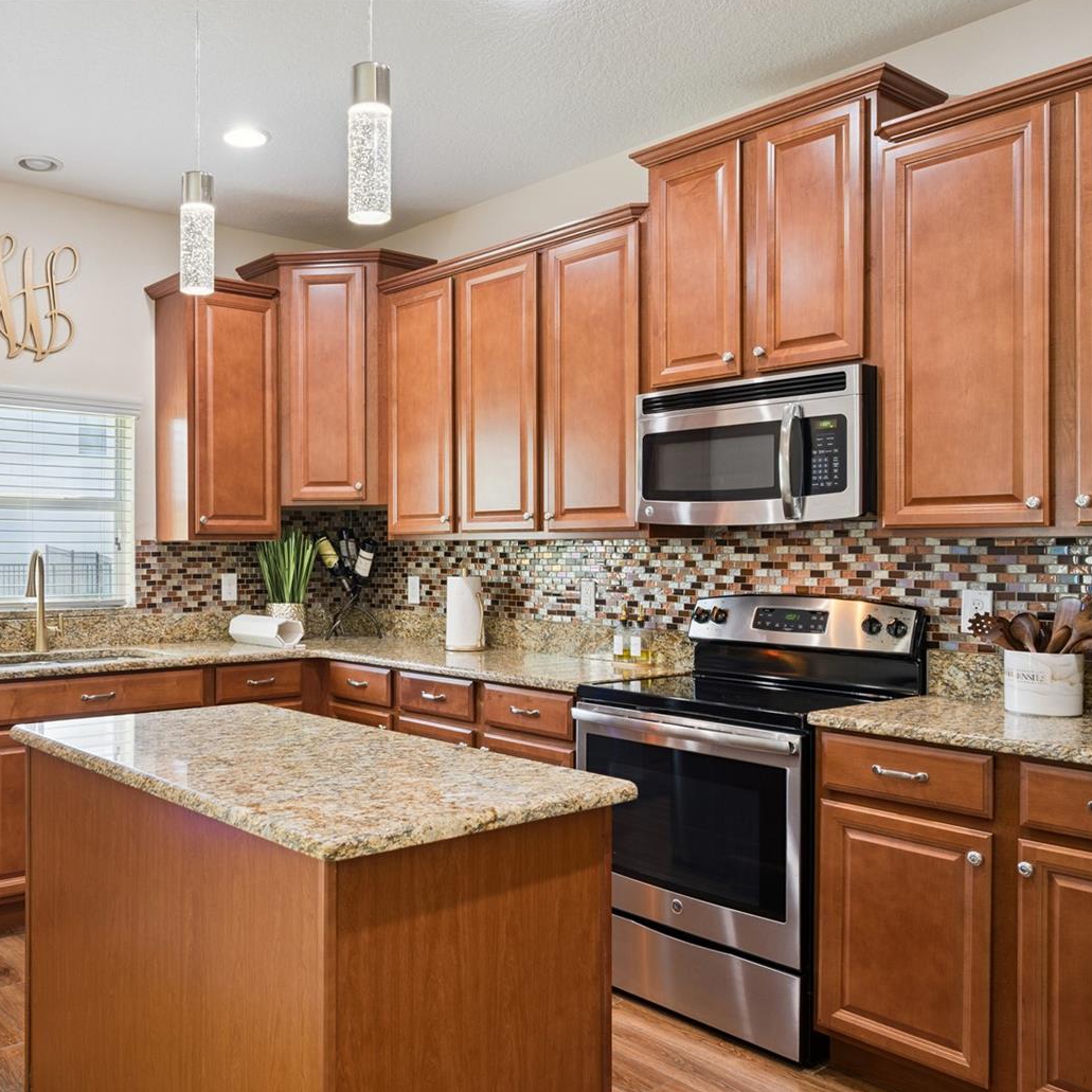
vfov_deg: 55.6
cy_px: 558
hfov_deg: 54.4
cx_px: 353
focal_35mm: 29
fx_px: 1035
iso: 200
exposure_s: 1/10
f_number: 9
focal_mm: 22
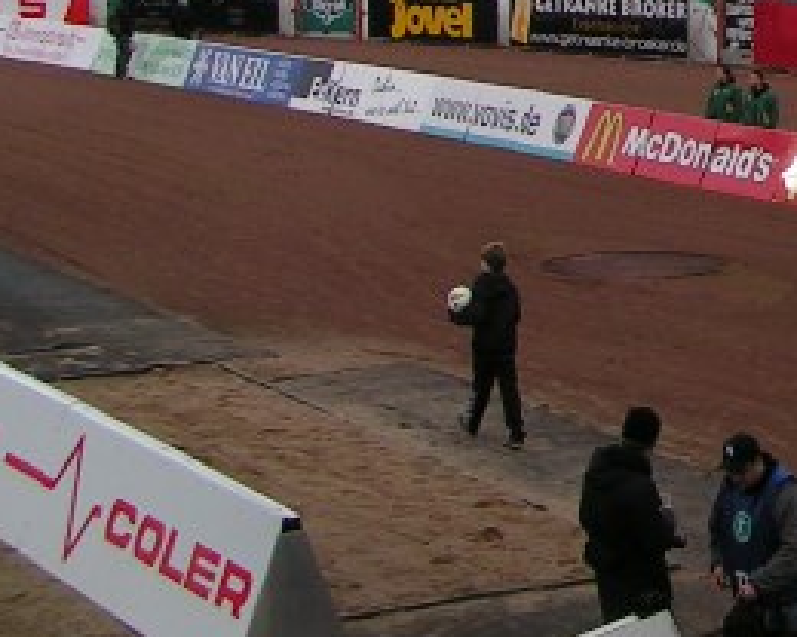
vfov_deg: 13.0
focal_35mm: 114
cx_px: 1165
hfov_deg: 15.6
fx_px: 2689
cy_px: -251
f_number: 5.6
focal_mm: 5.8
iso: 50
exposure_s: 1/125
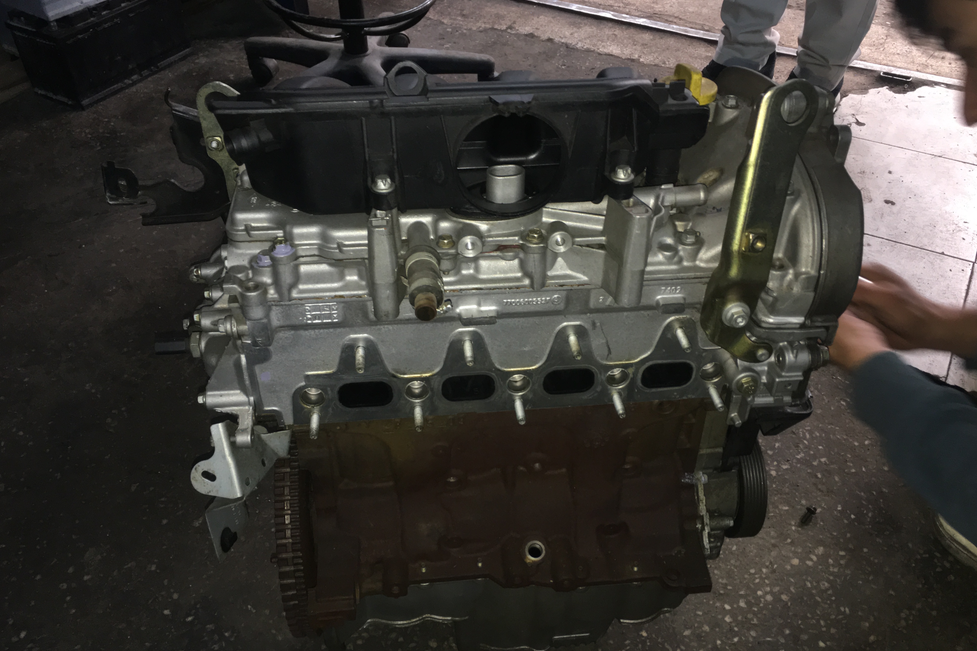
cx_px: 495
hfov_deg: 60.3
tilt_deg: -43.8
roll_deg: +0.2
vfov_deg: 42.3
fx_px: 841
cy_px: 361
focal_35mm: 31
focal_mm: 4.15
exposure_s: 1/17
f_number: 2.2
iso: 80
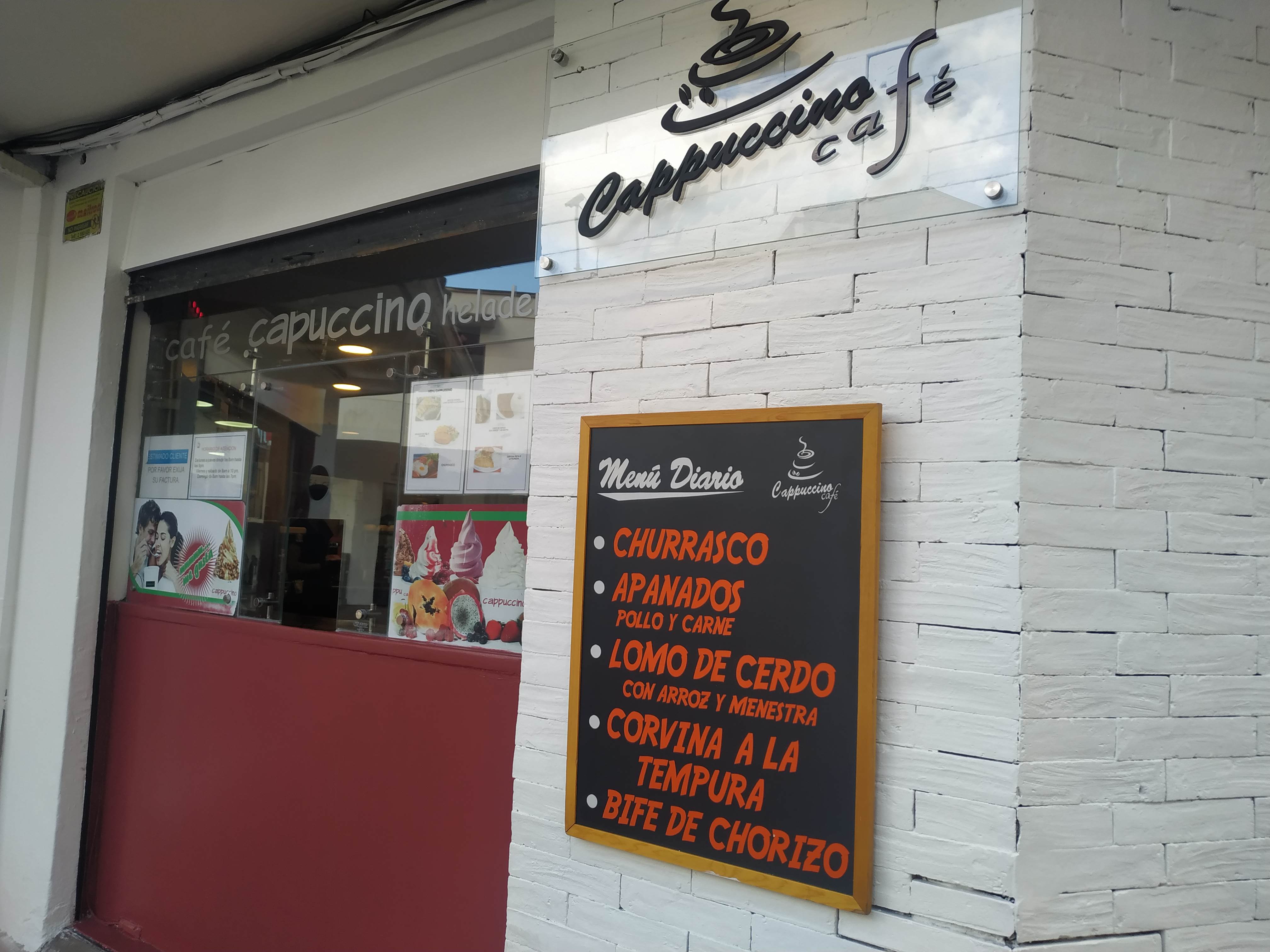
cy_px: 476
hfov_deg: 71.6
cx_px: 635
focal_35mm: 24
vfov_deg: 56.8
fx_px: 881
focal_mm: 3.94
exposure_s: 1/153
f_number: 1.9
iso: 100
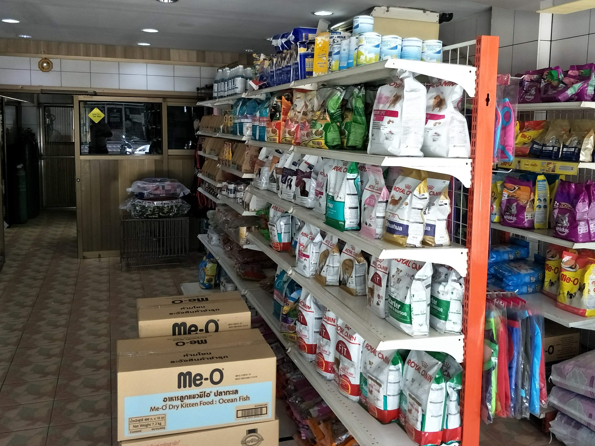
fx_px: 498
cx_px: 314
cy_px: 185
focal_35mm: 29
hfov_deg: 61.6
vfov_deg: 48.0
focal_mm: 4.1
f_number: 1.7
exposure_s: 1/50
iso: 79
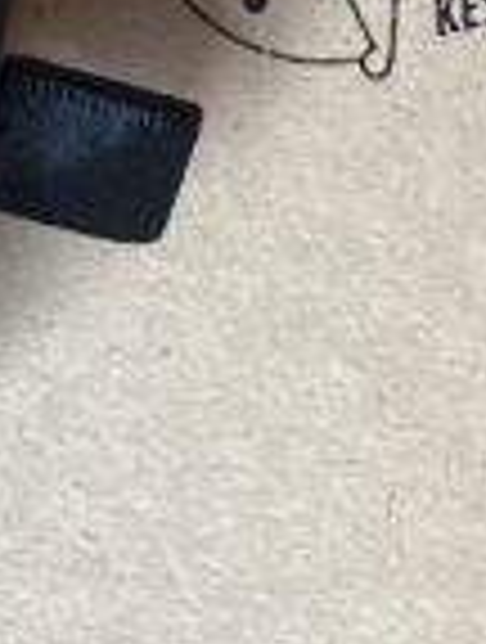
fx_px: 3727
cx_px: 22
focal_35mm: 200
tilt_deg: -68.4
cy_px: -703
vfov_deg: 9.2
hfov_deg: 7.4
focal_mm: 3.99
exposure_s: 1/68
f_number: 1.8
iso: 80
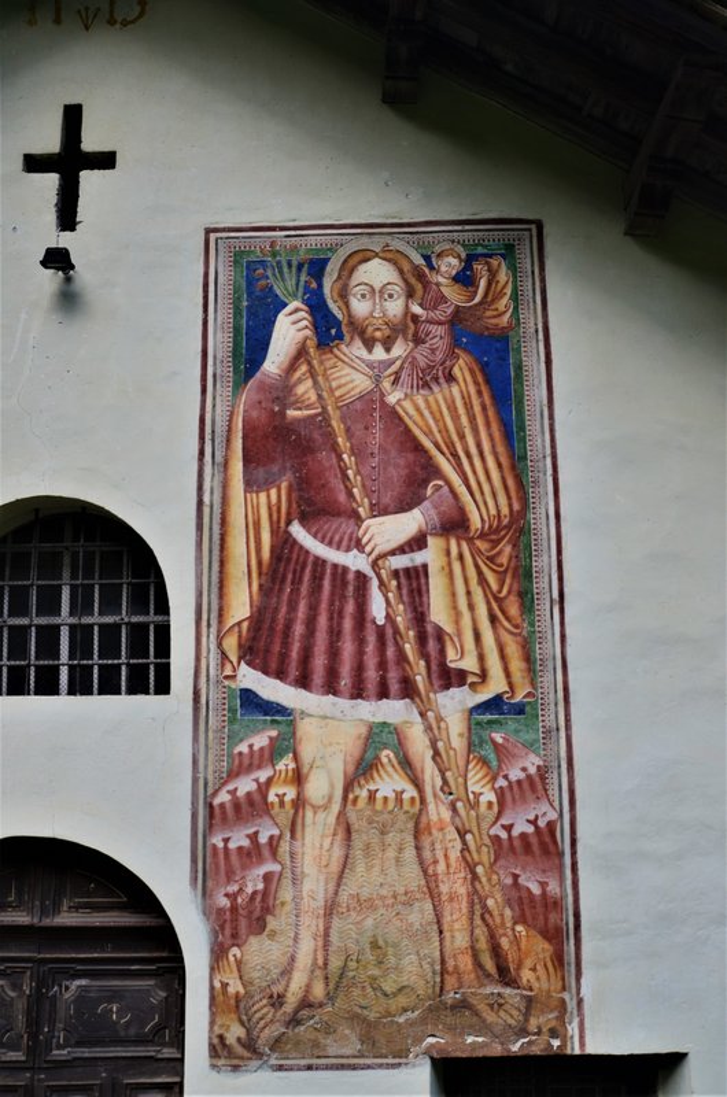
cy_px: 548
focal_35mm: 32
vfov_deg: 59.6
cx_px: 364
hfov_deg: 41.5
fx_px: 958
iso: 320
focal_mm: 21
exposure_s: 1/80
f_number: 8
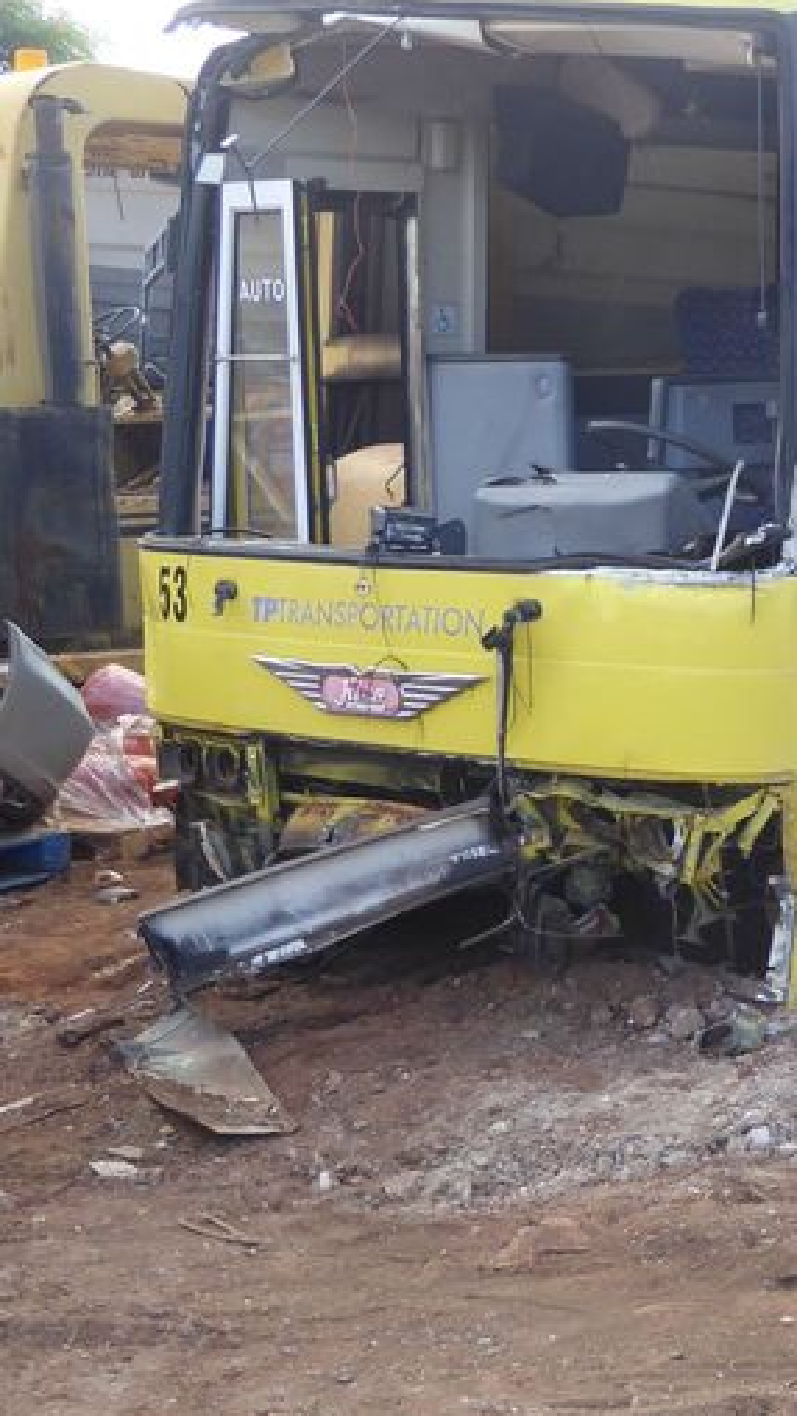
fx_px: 2703
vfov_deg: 29.3
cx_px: 1026
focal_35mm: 72
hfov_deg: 15.9
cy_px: 633
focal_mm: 7.2
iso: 80
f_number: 3.8
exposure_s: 1/125
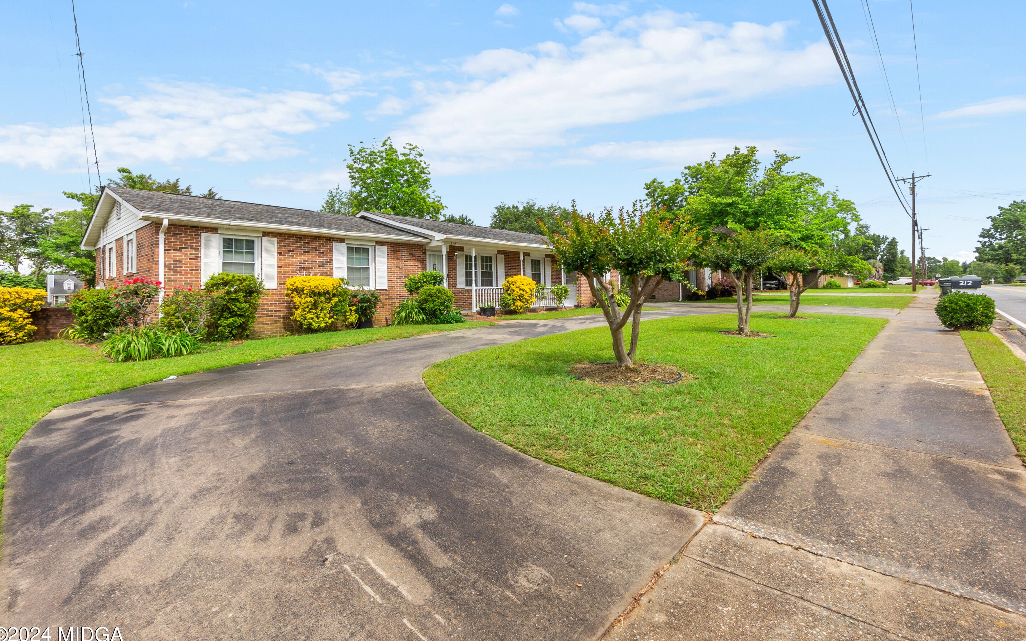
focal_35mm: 16
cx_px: 528
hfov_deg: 97.8
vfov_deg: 71.3
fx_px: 447
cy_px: 310
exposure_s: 1/250
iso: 100
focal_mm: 10
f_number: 11
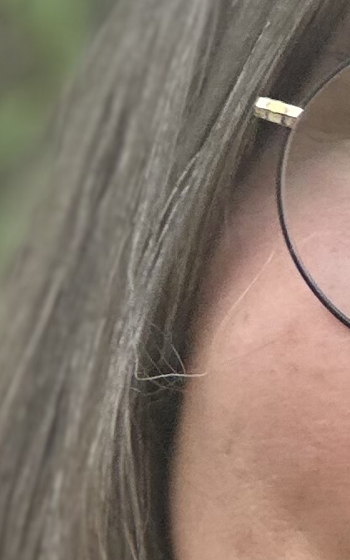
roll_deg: +0.1
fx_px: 7451
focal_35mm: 488
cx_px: 543
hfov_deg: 2.7
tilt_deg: -11.4
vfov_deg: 4.3
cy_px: 1022
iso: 40
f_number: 2.8
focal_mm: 9
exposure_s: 1/121
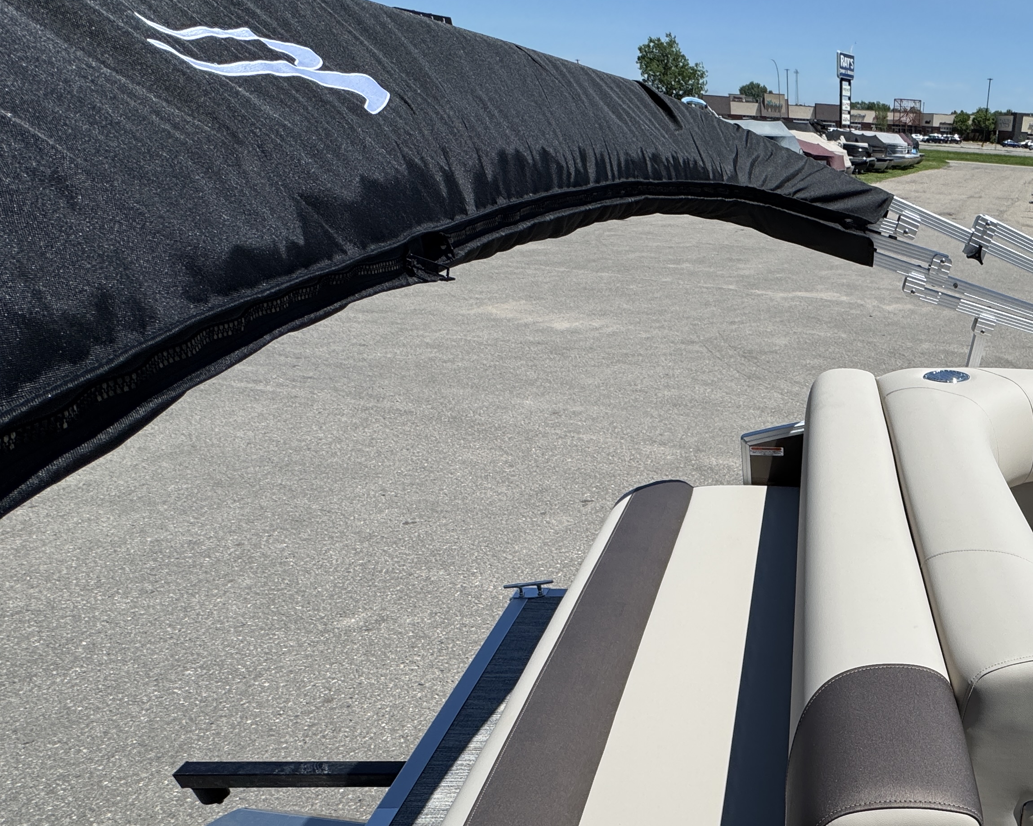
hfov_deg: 61.7
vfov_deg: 55.2
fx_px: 734
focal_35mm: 24
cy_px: 645
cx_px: 885
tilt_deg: -36.1
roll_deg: -3.3
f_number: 2.2
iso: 50
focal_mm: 2.22
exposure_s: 1/3717
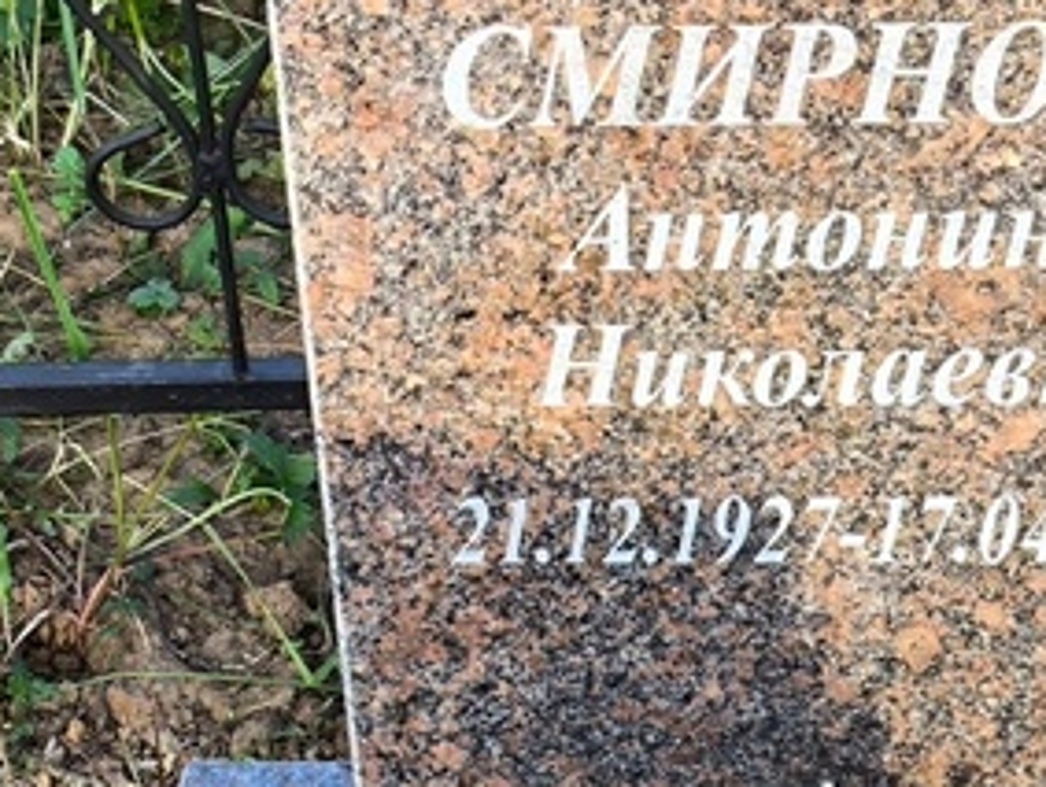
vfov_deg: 10.5
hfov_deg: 14.0
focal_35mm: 141
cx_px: 697
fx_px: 4266
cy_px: 377
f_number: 1.7
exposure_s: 1/187
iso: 50
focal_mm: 4.71
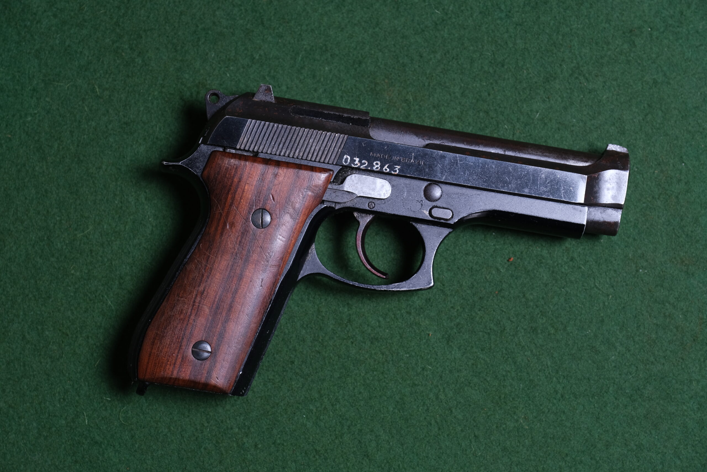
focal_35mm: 75
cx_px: 354
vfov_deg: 18.2
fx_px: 1473
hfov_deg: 27.0
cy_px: 236
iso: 320
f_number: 5
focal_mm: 50
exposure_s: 1/160
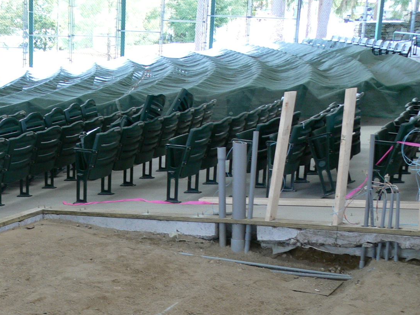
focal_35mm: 66
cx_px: 77
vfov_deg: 21.7
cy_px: 287
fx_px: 801
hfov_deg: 28.7
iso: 100
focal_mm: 7.4
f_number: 2.8
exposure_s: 1/30
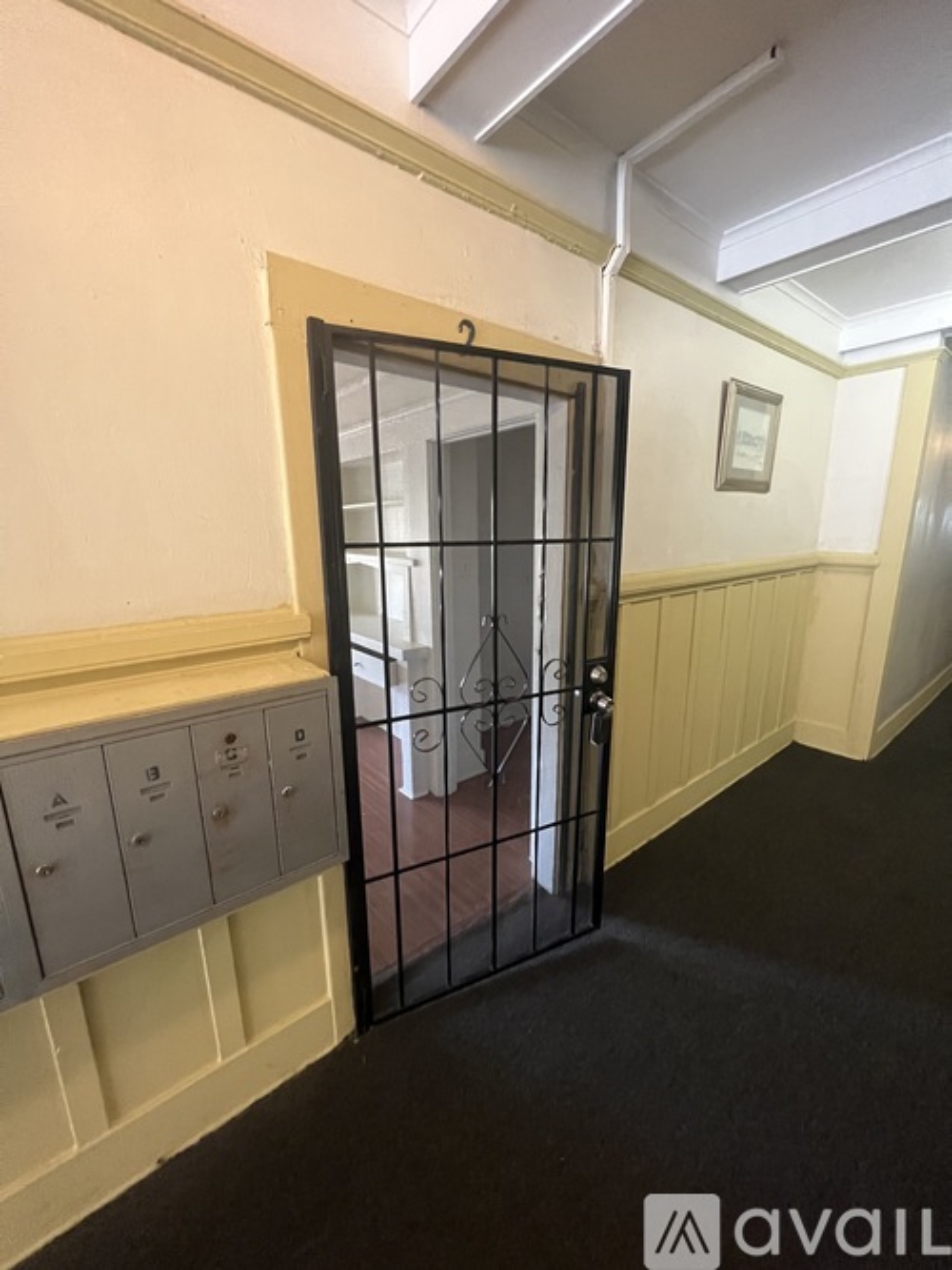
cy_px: 635
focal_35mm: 13
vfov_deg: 106.2
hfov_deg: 89.9
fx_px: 477
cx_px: 476
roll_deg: +1.0
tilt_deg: -12.3
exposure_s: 1/60
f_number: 1.8
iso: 1000
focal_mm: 1.57
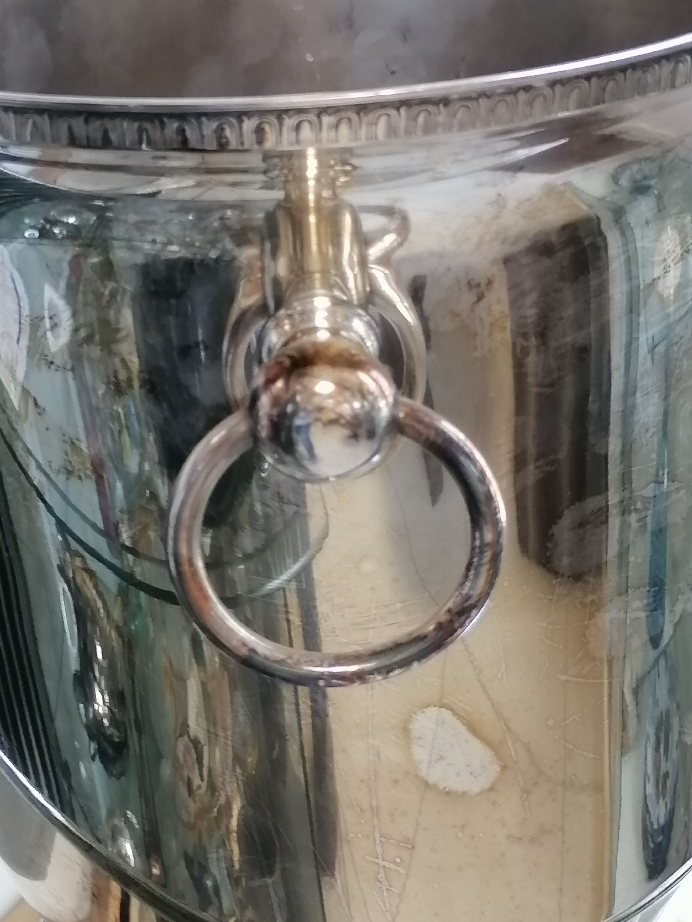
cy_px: 461
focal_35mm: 73
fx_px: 1946
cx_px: 346
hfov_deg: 20.2
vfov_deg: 26.7
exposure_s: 1/33.3
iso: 160
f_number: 1.8
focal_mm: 5.4
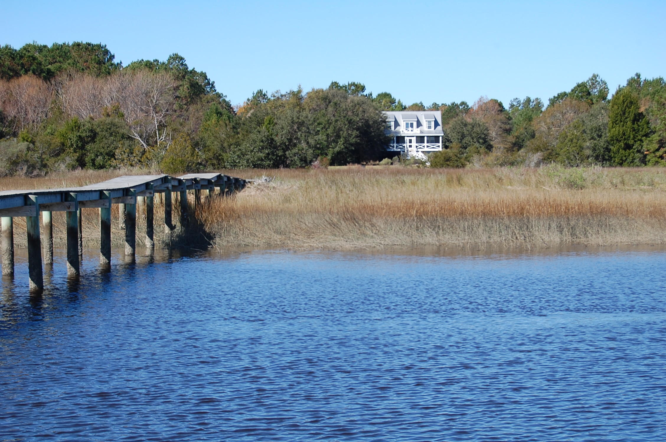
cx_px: 333
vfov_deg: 16.5
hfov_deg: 24.7
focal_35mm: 82
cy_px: 221
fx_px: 1524
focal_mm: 55
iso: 200
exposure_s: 1/250
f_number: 10
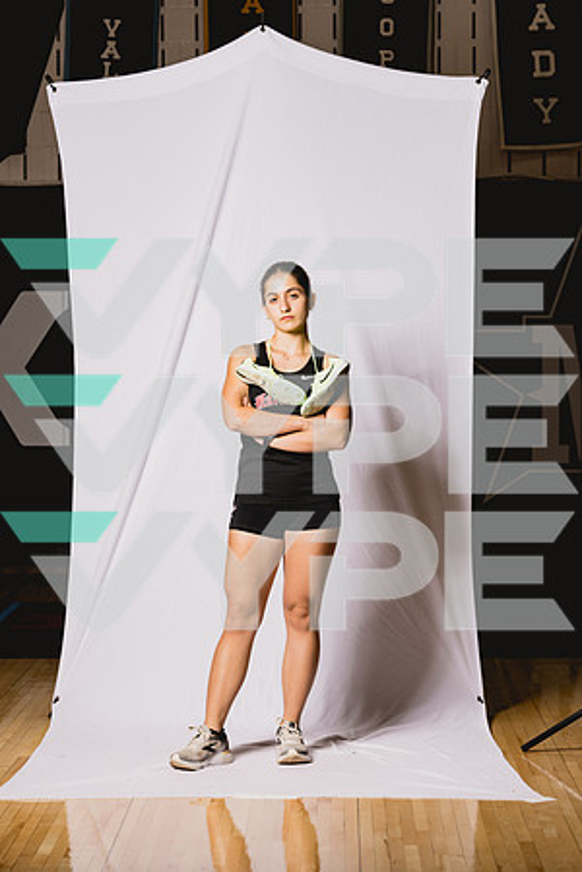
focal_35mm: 101
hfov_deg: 13.6
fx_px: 2449
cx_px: 291
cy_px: 436
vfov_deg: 20.2
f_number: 7.1
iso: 400
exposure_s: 1/125
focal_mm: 101
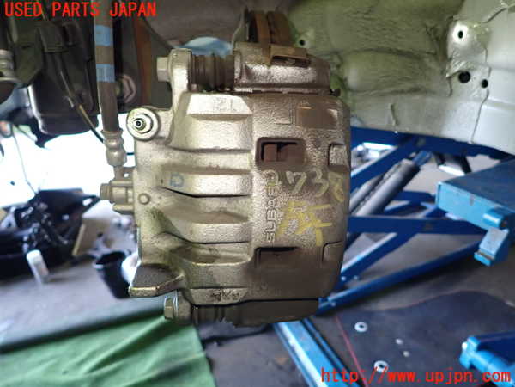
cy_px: 194
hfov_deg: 69.4
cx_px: 258
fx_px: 372
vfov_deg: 54.9
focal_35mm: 25
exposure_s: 1/30
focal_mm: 4.5
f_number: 2
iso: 250
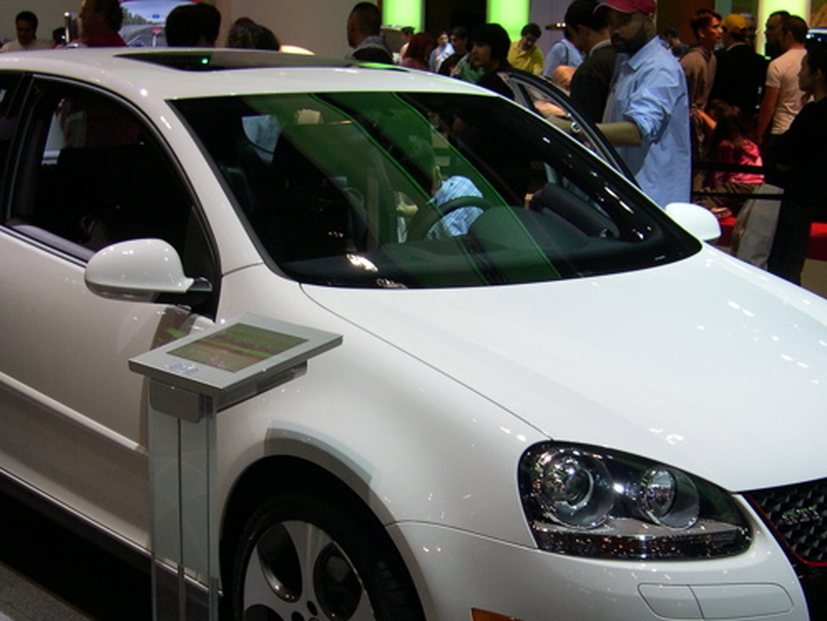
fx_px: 1458
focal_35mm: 61
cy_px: 443
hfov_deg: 31.7
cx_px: 414
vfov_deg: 23.9
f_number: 2.8
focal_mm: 8
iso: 100
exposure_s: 1/55.5
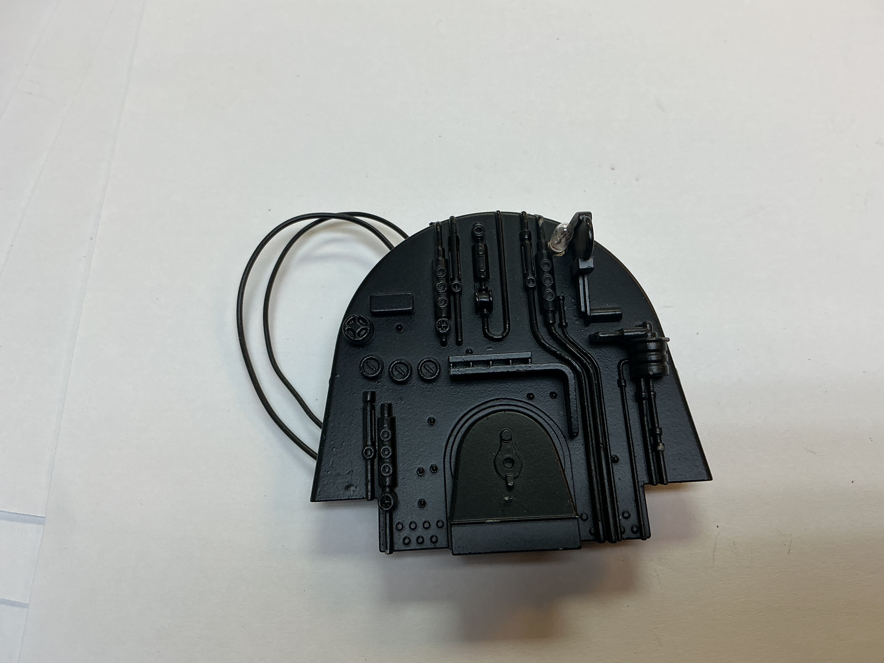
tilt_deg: -66.5
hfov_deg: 61.7
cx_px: 442
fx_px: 741
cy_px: 332
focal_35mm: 29
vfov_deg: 48.2
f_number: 1.8
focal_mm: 3
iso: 32
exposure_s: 1/120
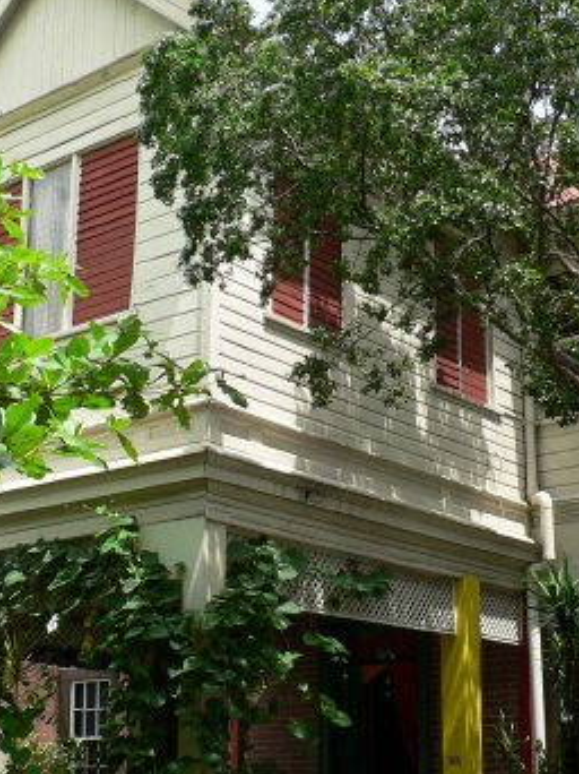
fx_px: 1295
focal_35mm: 58
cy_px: 510
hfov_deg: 25.2
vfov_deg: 33.0
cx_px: 322
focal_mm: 6
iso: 64
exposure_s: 1/250
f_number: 4
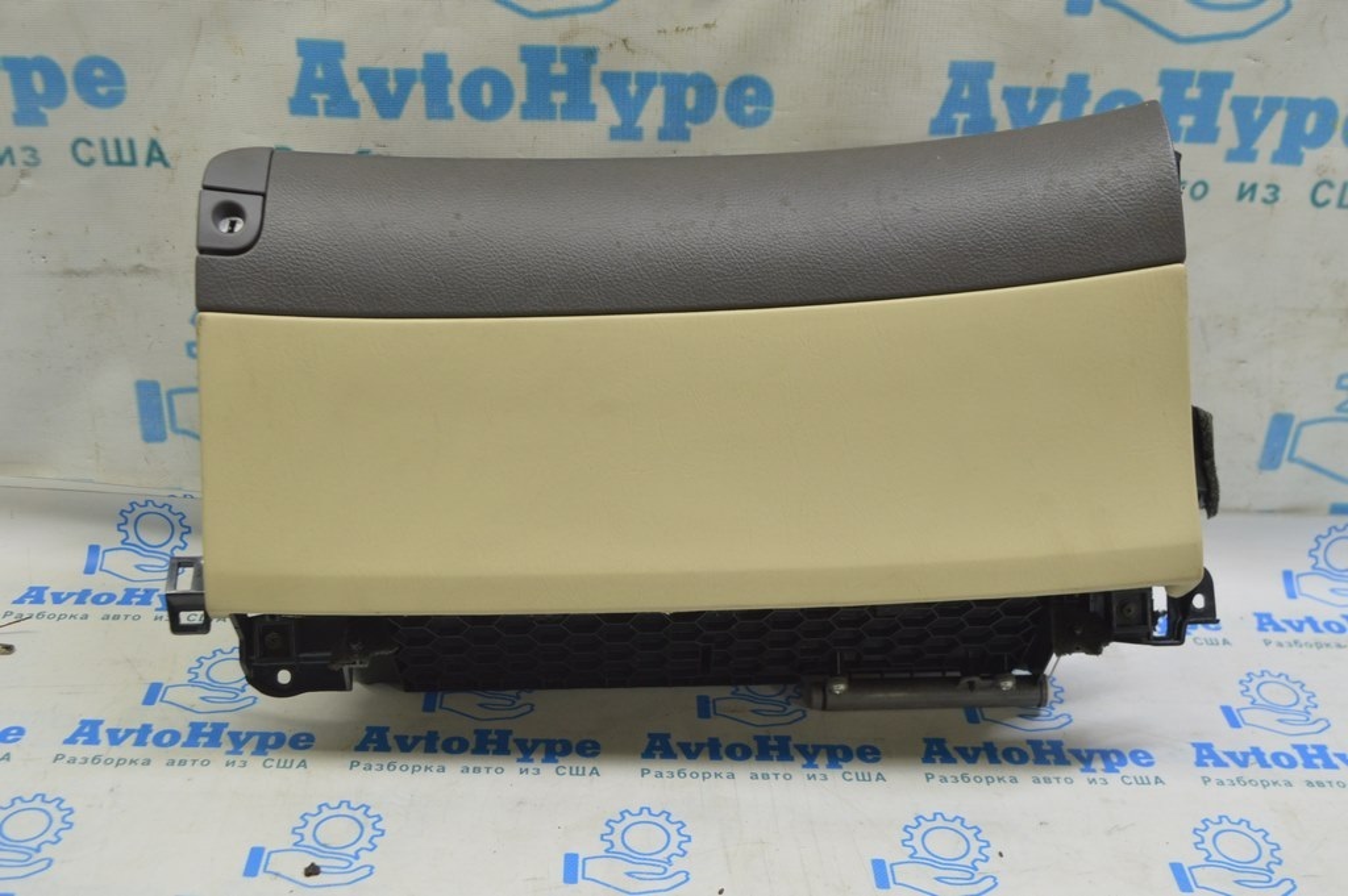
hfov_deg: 48.0
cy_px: 448
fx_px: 1515
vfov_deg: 33.0
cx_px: 674
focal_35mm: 40
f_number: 5.6
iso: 400
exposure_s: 1/20
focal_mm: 27
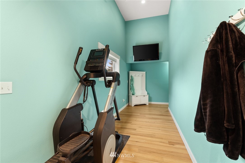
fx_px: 109
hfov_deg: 96.7
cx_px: 122
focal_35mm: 16
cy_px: 82
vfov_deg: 73.8
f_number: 8
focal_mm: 16
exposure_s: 1/1.25
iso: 500
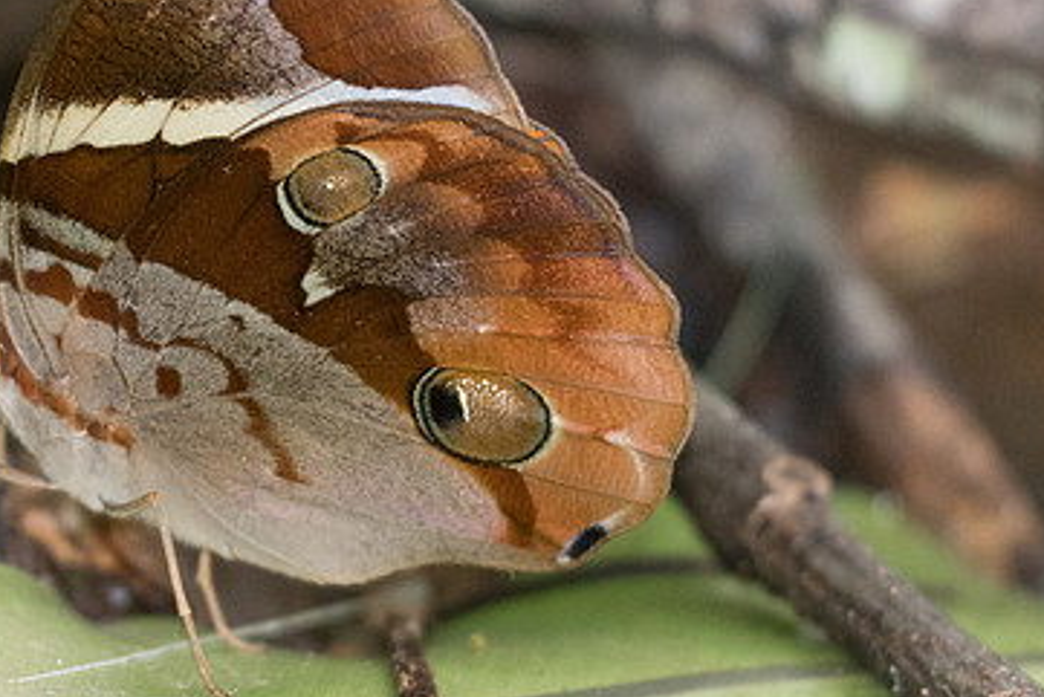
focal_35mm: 589
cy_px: 365
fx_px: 17087
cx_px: 307
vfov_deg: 2.3
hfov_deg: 3.5
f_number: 3.2
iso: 800
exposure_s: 1/250
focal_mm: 150
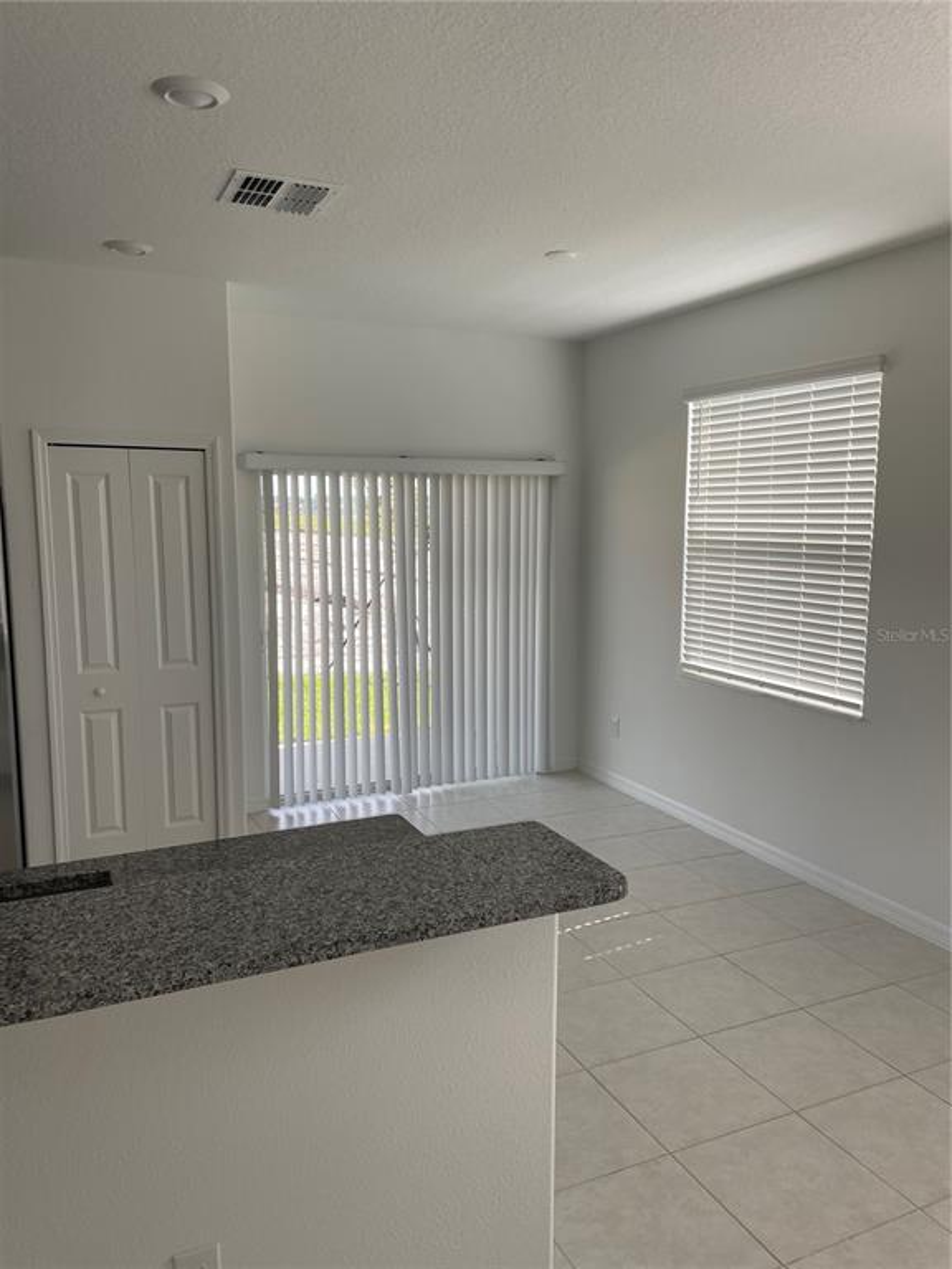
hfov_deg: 53.1
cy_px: 634
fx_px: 953
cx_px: 476
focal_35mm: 26
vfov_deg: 67.3
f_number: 1.6
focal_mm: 4.2
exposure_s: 1/326
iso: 32
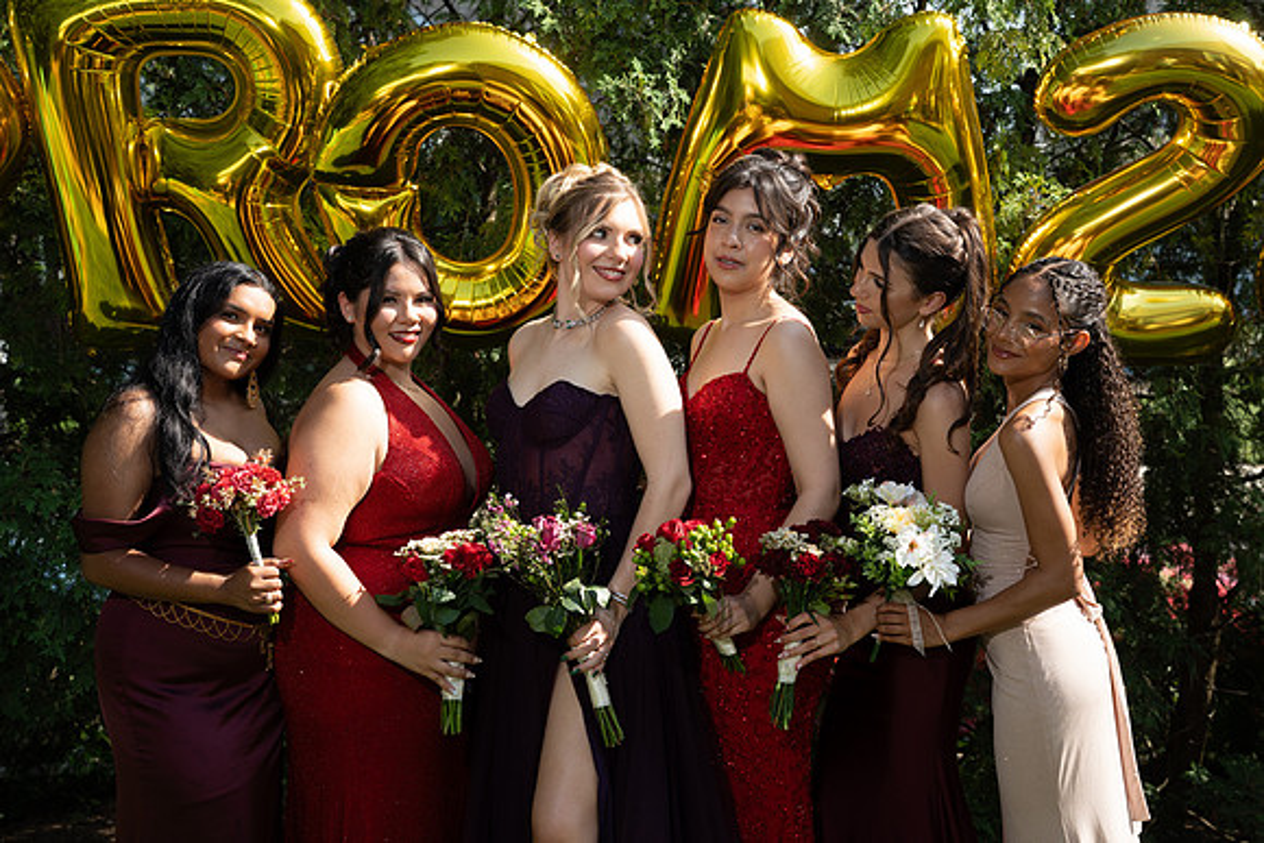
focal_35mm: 60
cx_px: 632
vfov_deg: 22.6
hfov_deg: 33.4
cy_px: 422
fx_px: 2107
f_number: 5
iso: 100
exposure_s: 1/250
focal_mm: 60
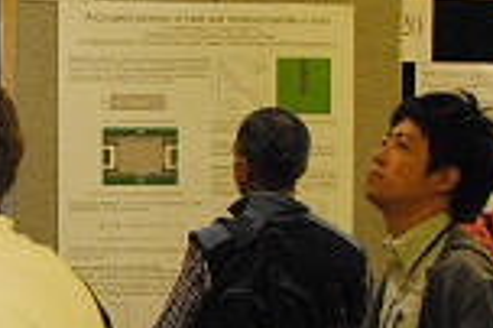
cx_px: -284
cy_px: 187
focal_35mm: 161
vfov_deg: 8.5
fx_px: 2202
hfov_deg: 12.1
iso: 1600
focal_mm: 28
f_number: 4.5
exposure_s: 1/30
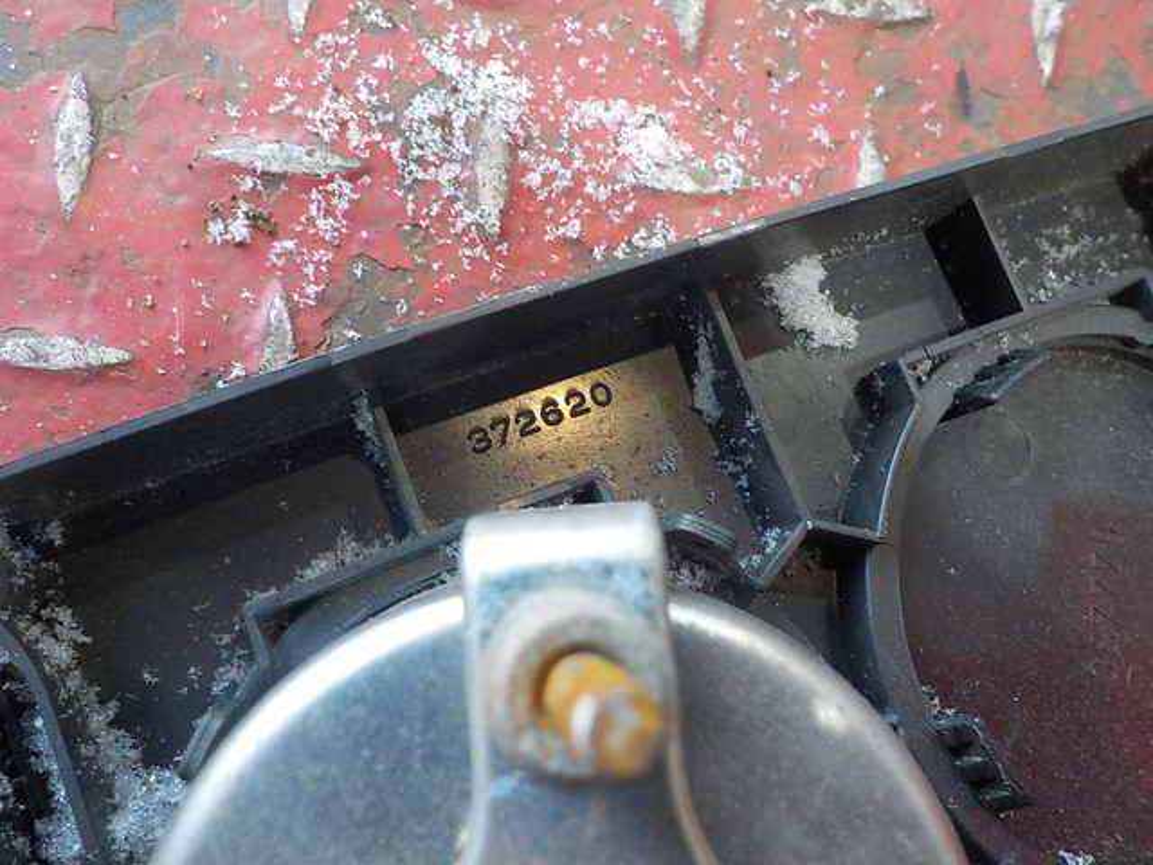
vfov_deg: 46.8
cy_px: 432
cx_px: 576
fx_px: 999
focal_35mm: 30
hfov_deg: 60.0
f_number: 3.3
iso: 400
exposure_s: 1/30
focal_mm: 4.1
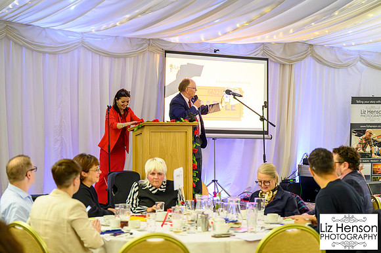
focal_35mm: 72
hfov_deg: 28.2
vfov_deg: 19.0
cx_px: 190
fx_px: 758
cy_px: 126
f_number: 2.8
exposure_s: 1/200
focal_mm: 70
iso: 12800
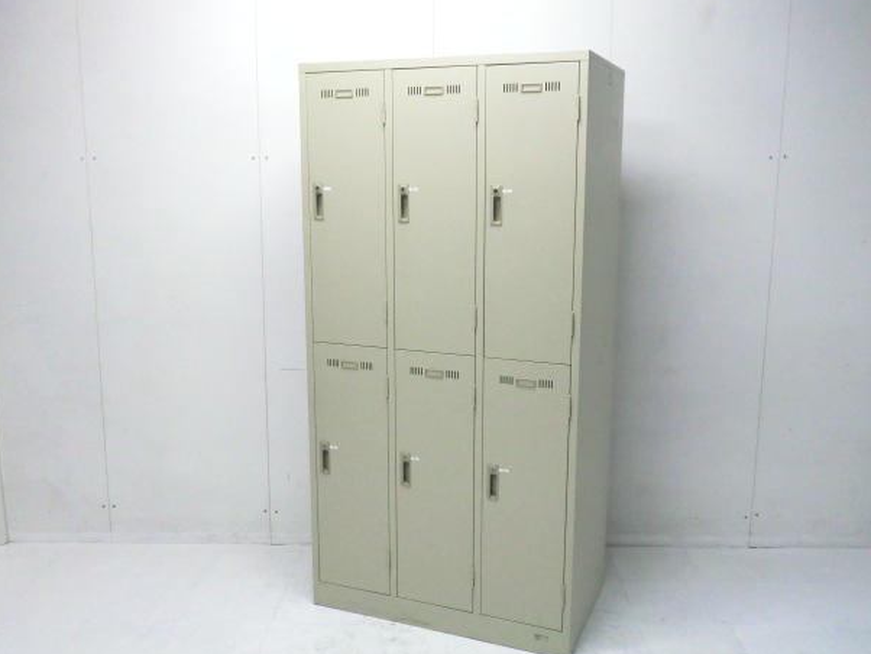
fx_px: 856
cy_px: 324
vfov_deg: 41.8
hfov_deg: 53.9
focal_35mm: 34
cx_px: 456
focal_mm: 5.8
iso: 400
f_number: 3.5
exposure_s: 1/60
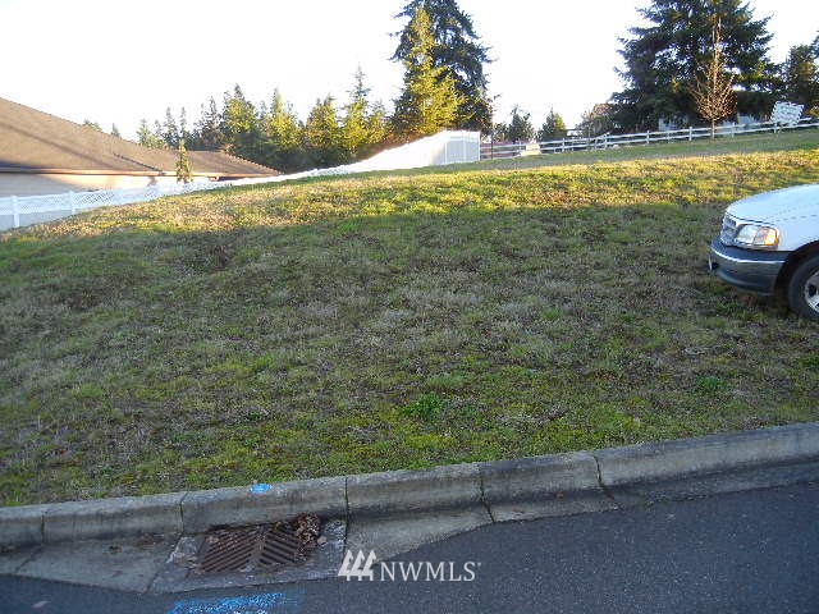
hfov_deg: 60.0
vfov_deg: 46.8
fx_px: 710
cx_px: 410
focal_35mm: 30
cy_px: 307
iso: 160
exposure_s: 1/136
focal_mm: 5.4
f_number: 3.5
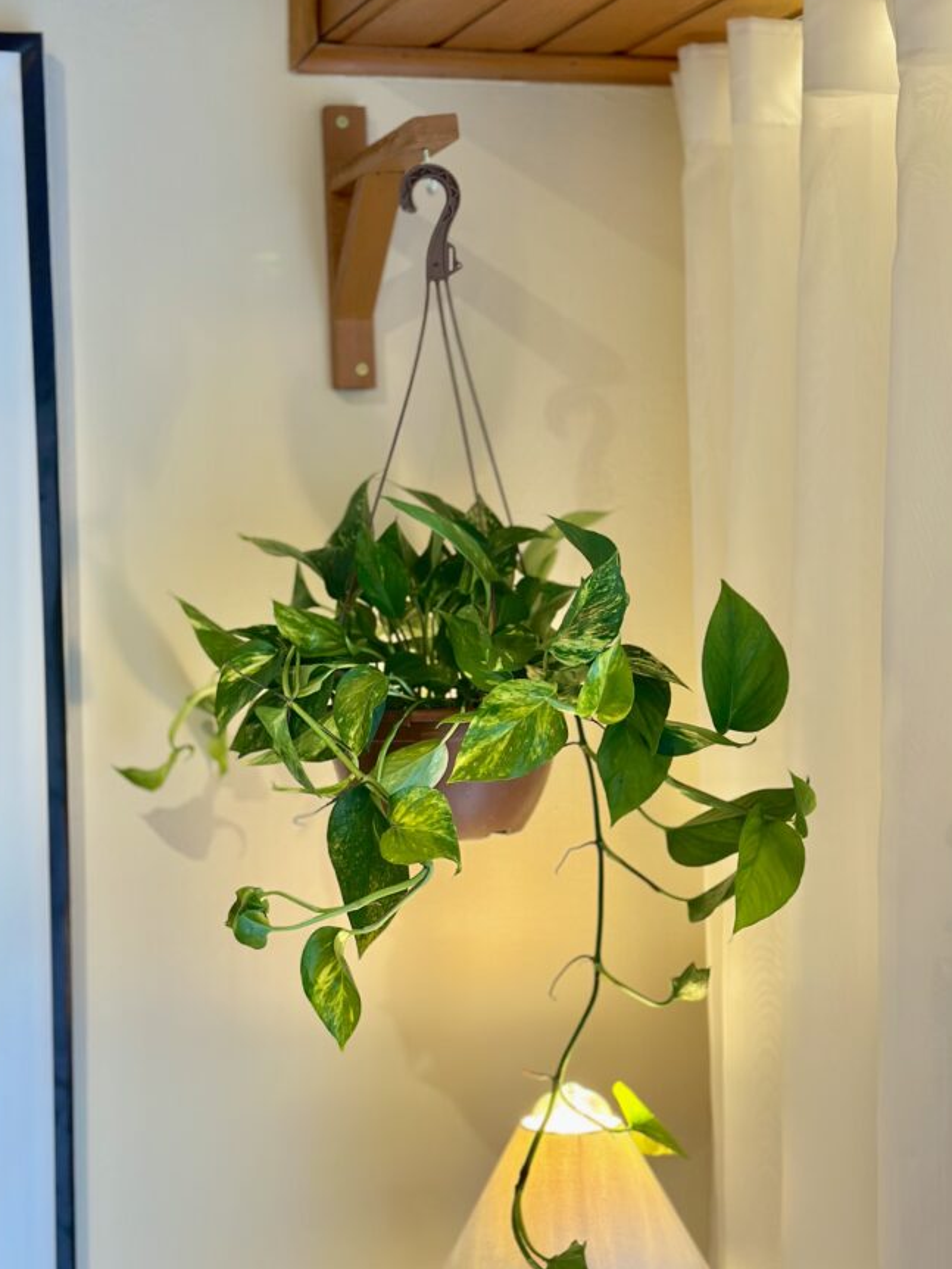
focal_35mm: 57
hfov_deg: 25.7
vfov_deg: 33.8
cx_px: 428
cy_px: 683
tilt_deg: -3.7
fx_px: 2089
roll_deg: +0.3
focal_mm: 6.86
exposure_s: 1/120
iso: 125
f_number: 1.78
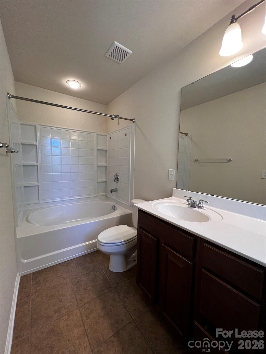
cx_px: 133
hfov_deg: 89.9
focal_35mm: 13
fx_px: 133
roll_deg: -1.7
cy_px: 177
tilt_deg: -5.2
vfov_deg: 106.2
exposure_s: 1/120
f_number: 1.8
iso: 200
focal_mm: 1.57
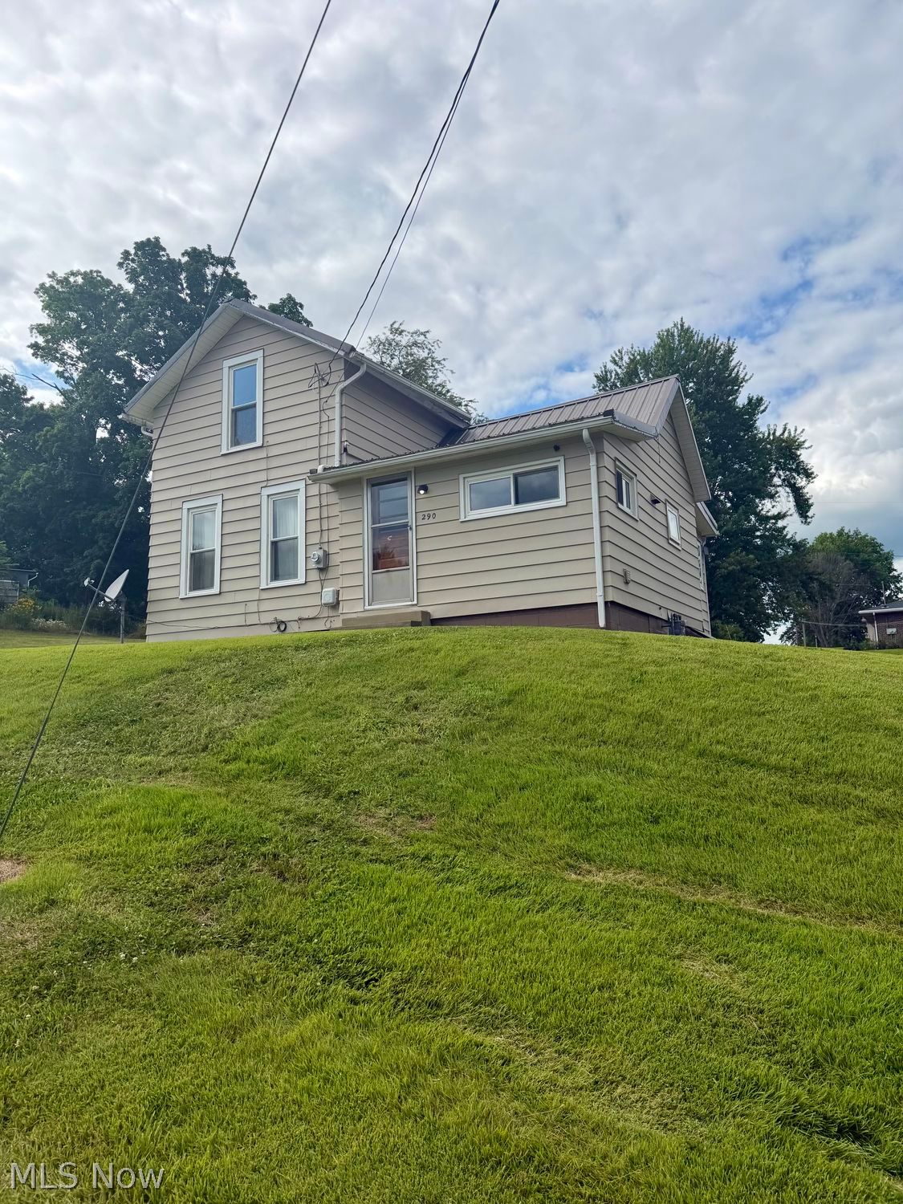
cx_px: 452
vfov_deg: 71.6
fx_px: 835
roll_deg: +0.7
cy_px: 602
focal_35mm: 24
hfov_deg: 56.8
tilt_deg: +9.8
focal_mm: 6.76
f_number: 1.78
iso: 80
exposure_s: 1/6711
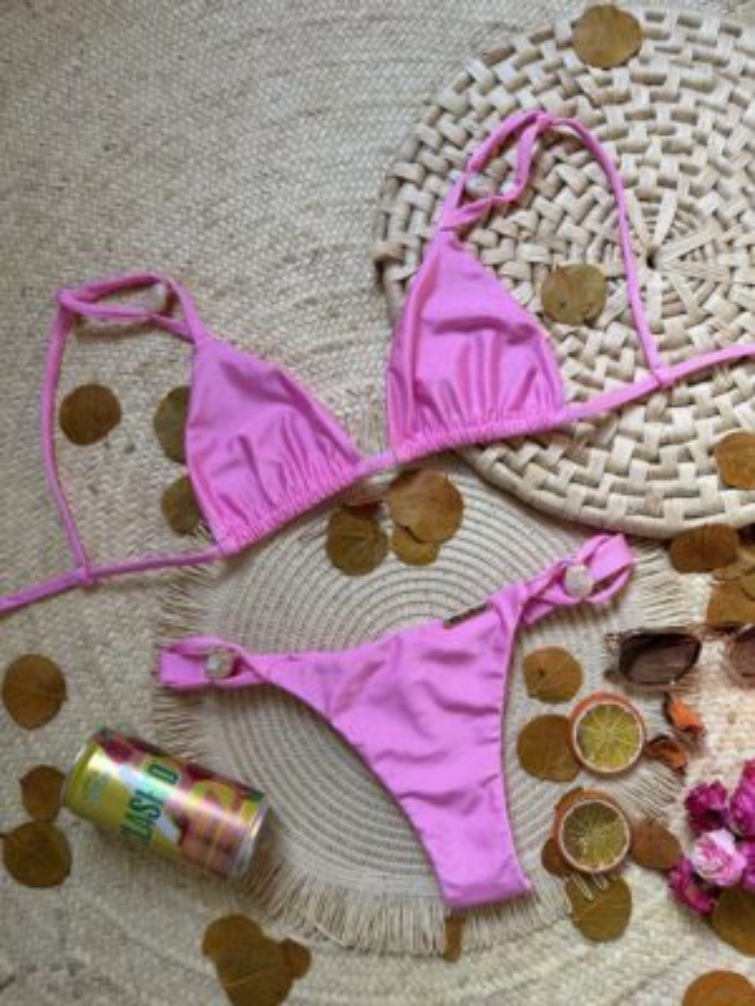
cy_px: 503
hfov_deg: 56.8
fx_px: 698
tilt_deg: -85.1
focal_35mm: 24
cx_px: 378
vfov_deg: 71.6
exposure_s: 1/297
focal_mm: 6.76
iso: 80
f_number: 1.78
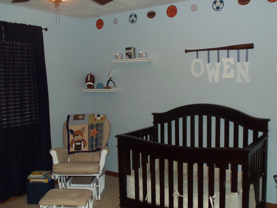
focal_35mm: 38
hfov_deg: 49.0
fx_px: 304
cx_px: 138
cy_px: 104
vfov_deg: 37.7
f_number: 3.7
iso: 160
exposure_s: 1/30
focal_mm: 6.7
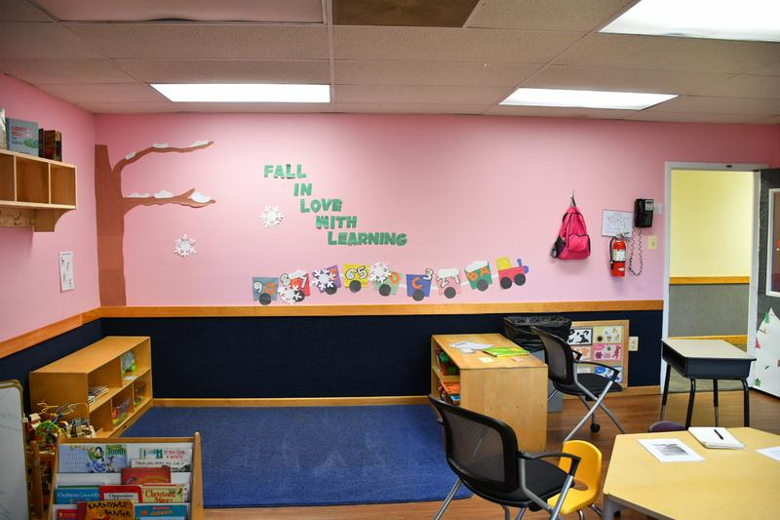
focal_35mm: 27
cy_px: 260
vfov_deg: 47.9
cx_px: 390
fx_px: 585
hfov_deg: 67.4
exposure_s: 1/60
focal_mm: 18
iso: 1000
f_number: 4
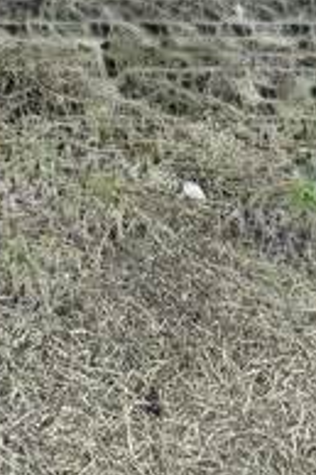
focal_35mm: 139
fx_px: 1833
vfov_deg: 11.8
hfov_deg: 8.8
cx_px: -495
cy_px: -693
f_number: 1.78
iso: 160
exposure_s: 1/121
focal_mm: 6.76
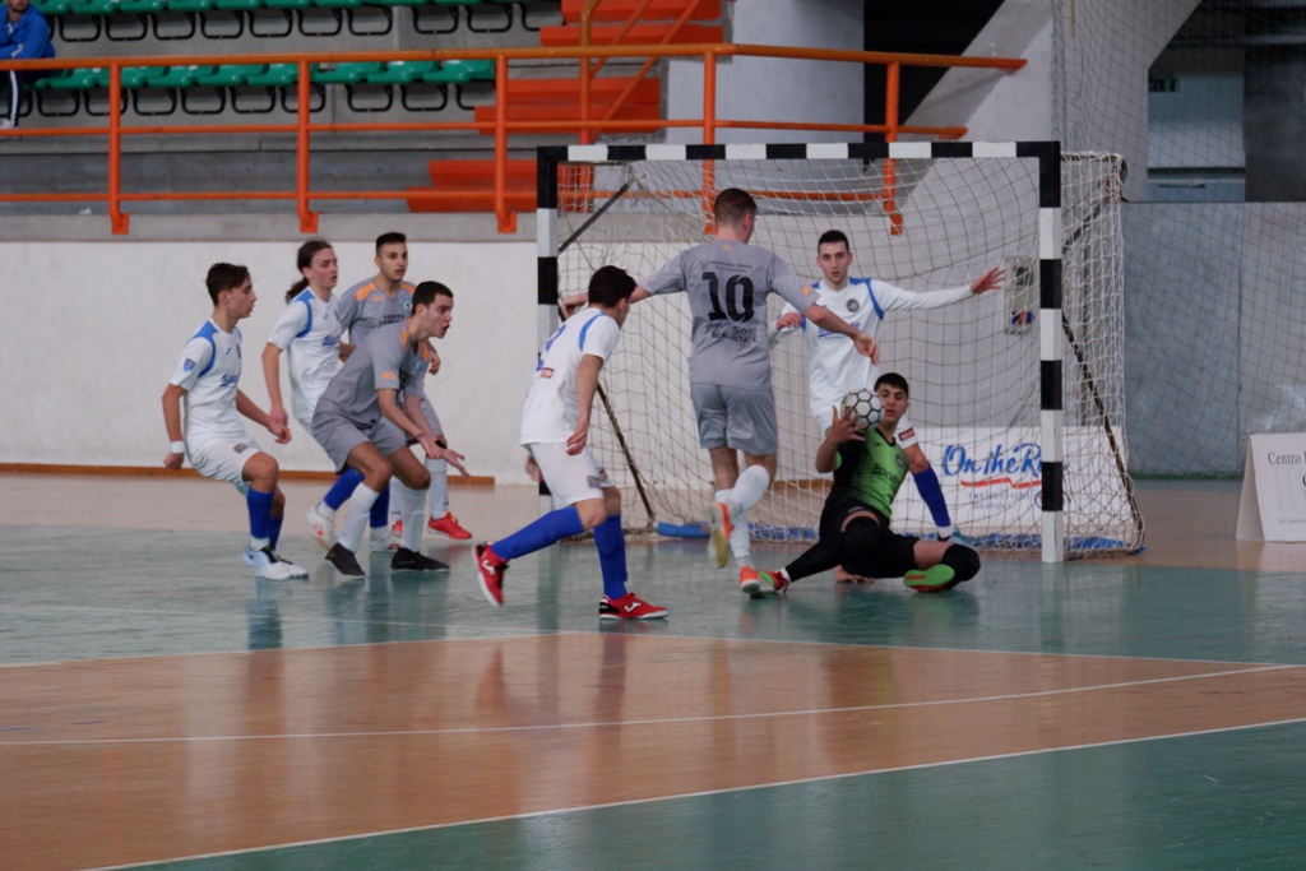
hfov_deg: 13.5
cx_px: 653
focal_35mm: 152
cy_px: 436
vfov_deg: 9.0
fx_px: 5515
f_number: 5.4
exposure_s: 1/280
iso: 3200
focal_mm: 101.2
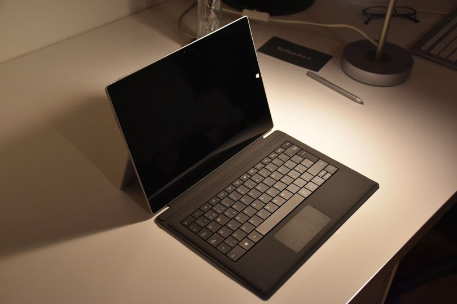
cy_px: 152
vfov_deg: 29.9
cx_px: 228
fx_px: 571
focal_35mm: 45
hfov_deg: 43.6
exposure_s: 1/60
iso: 1250
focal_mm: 30
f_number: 4
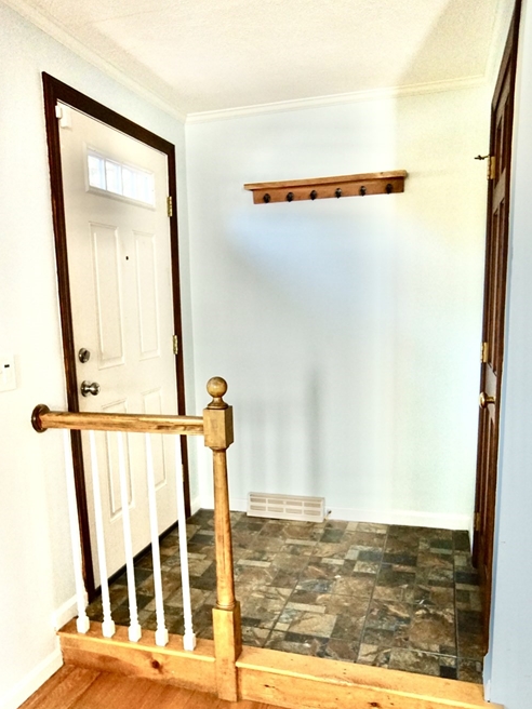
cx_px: 263
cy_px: 404
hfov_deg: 51.4
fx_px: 553
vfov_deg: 65.0
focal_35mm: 27
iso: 1250
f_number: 4
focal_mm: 16
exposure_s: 1/160
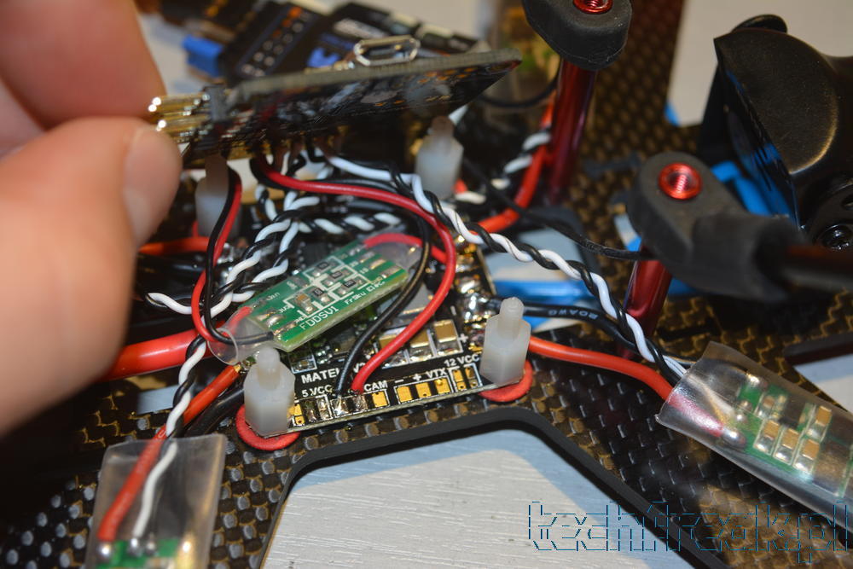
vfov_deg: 18.9
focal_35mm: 72
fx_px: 1706
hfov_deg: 28.1
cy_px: 284
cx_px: 426
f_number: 5.3
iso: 360
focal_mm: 48
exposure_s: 1/60
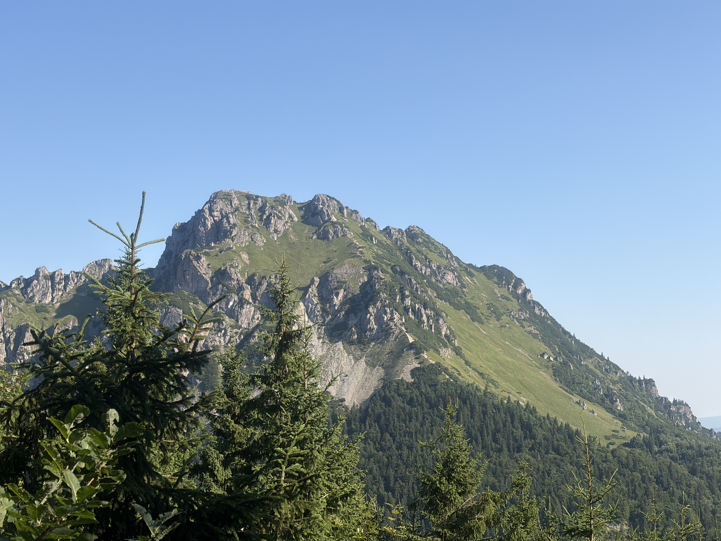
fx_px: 1083
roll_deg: +0.8
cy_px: 270
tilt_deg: +8.2
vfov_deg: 28.0
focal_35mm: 52
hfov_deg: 36.8
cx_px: 360
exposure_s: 1/2212
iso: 40
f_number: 1.6
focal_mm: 5.96
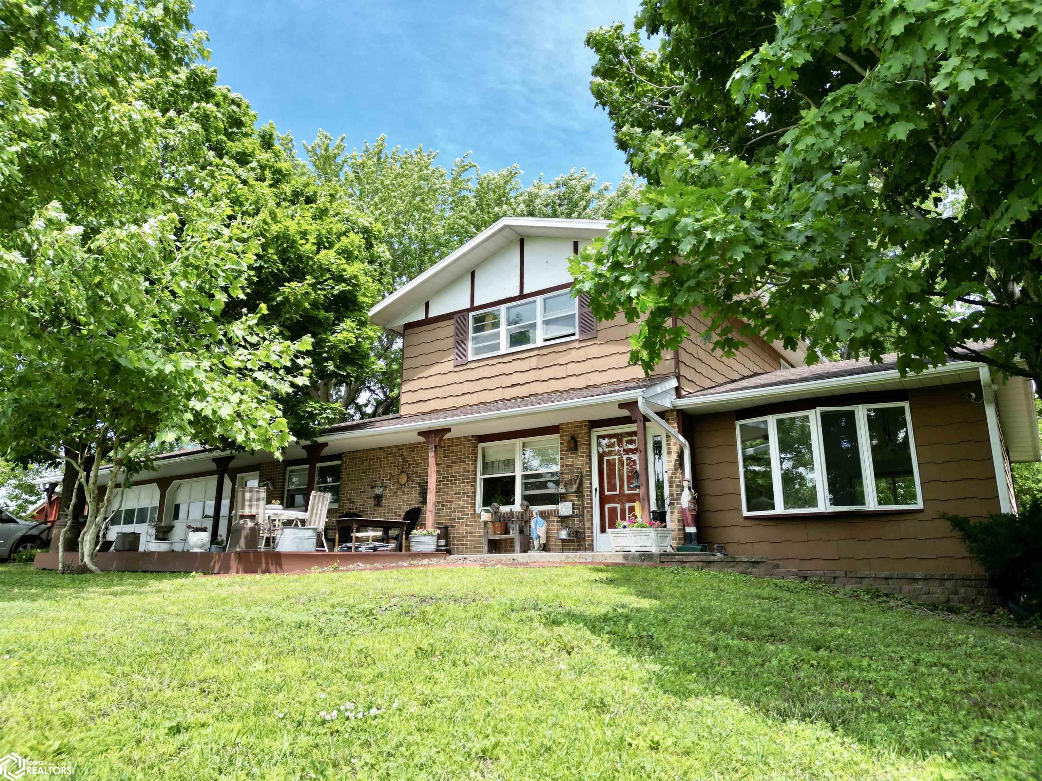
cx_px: 521
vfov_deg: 56.8
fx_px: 722
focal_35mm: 24
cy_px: 390
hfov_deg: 71.6
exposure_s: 1/1000
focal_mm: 6.72
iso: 100
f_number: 1.7
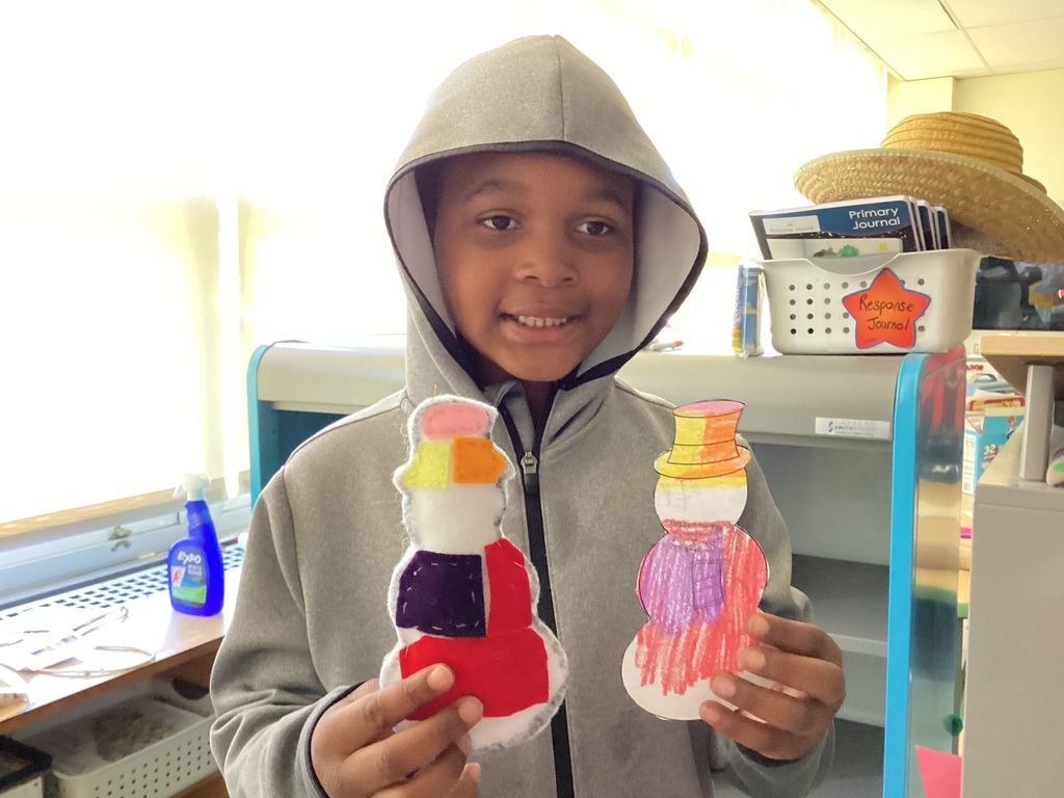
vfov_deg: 45.4
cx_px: 532
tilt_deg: -6.8
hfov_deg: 58.4
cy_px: 399
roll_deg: -0.2
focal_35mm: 31
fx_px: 953
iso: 320
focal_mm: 3.3
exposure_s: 1/50
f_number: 2.4
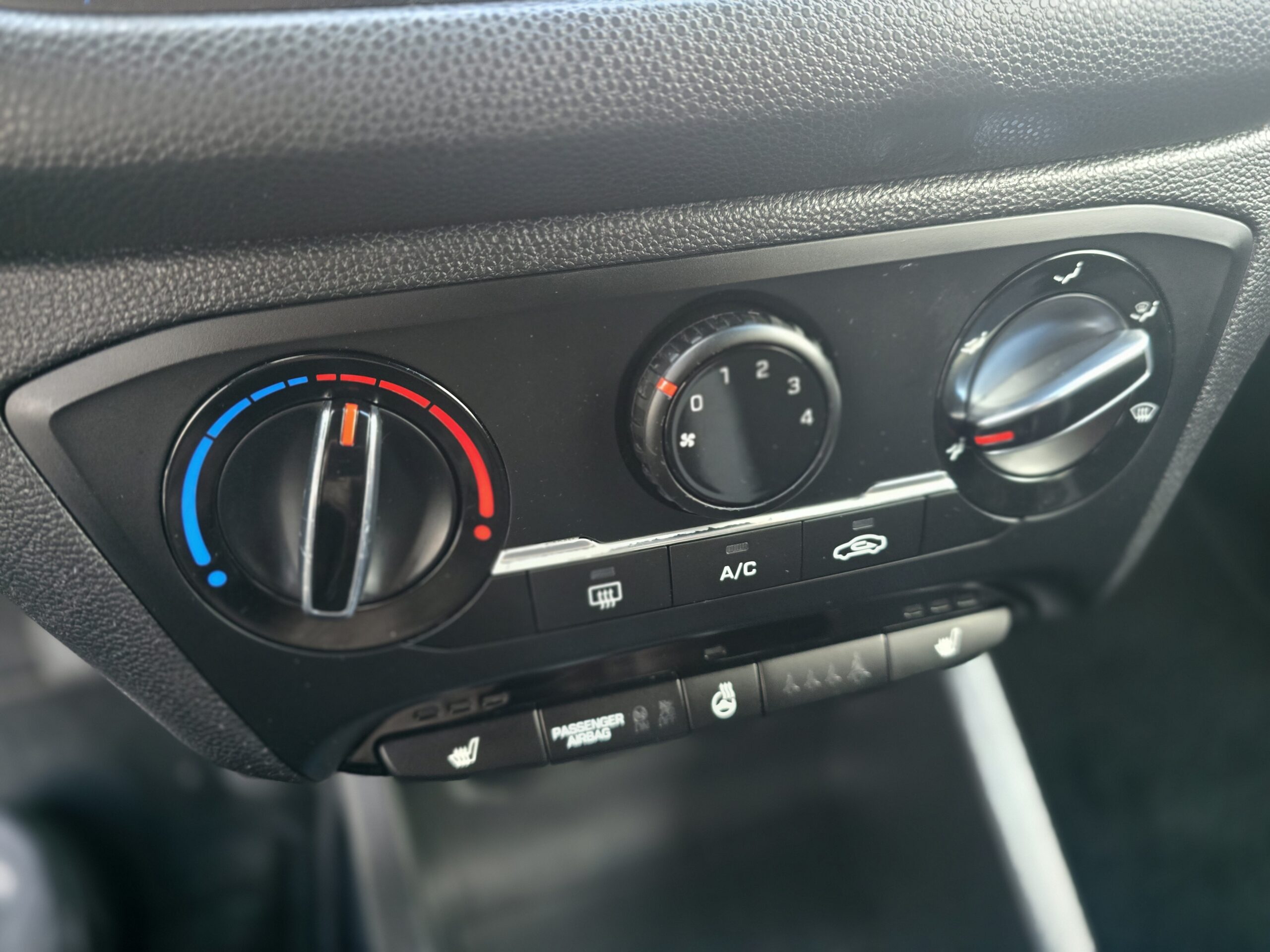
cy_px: 476
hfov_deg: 73.9
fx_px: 844
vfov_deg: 58.9
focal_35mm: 23
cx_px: 635
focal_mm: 6.3
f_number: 1.7
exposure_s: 1/100
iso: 1600
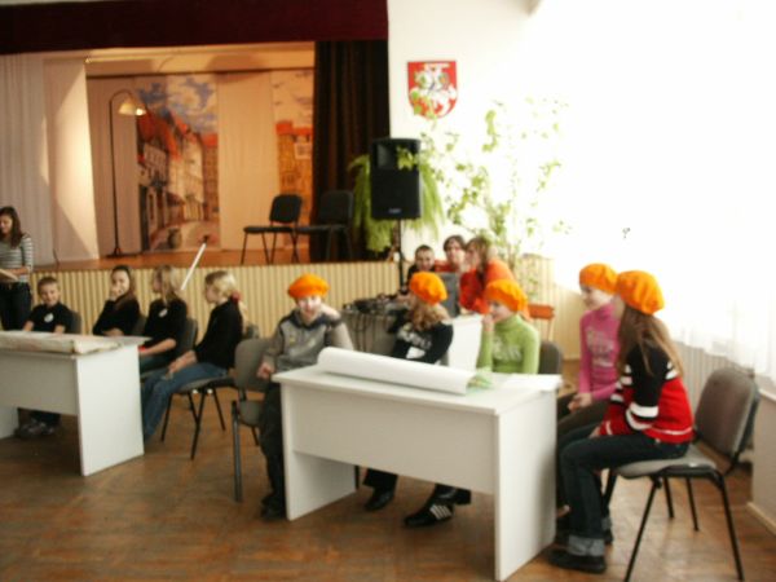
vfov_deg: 40.7
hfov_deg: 52.6
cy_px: 291
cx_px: 388
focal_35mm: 35
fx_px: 785
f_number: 3
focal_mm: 7.18
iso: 200
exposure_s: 1/90
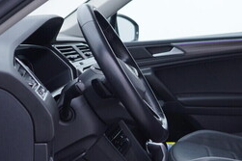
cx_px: 193
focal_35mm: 79
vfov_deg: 17.2
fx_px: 531
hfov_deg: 25.3
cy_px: 91
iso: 125
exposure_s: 1/50
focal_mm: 24
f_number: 3.2
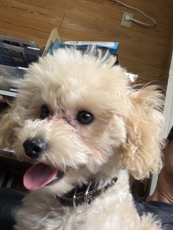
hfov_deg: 35.7
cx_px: 112
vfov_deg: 46.7
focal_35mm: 40
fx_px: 266
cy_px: 105
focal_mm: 2.71
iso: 80
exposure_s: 1/88
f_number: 1.9
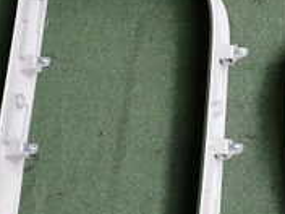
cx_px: 249
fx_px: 840
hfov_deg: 19.0
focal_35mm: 102
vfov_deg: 14.5
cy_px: 123
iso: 200
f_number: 2.3
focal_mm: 5.4
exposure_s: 1/125
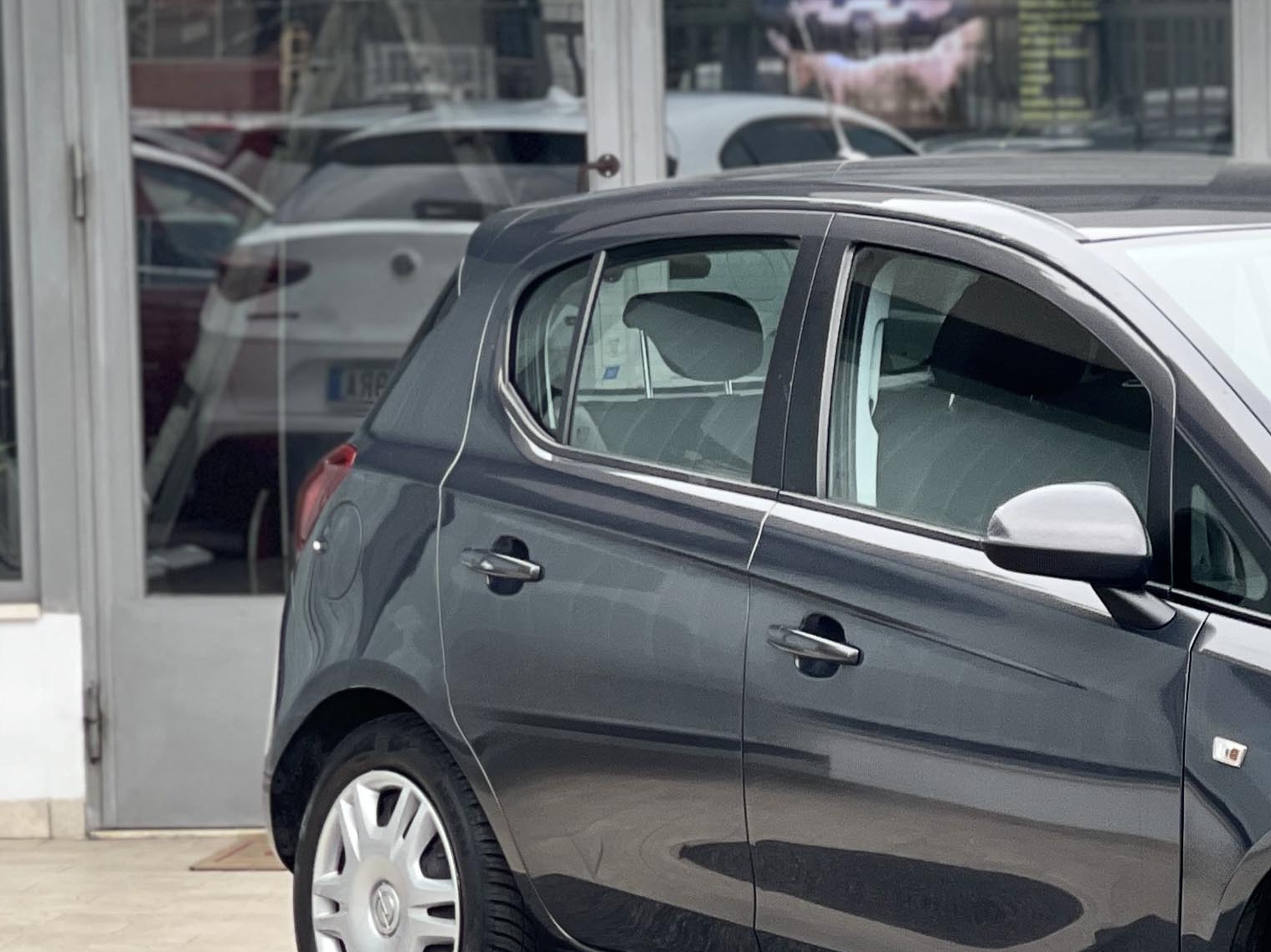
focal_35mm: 170
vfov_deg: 8.7
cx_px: 1446
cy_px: 729
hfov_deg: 11.4
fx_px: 6241
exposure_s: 1/121
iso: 32
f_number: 2.2
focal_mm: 7.5
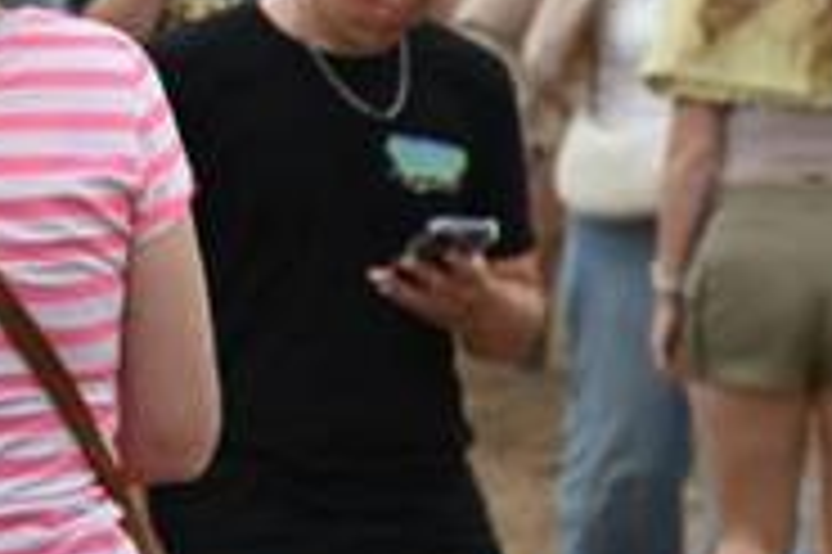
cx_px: -823
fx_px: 8659
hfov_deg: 5.4
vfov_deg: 3.7
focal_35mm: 375
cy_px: 232
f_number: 5.6
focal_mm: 70
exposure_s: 1/500
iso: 320
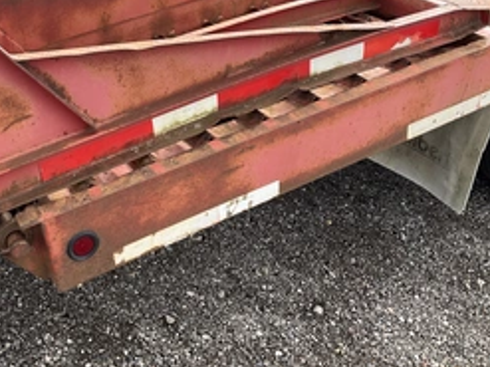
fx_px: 665
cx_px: 157
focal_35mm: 47
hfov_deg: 39.9
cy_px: 81
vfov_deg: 30.2
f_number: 1.8
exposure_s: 1/529
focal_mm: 3
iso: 25
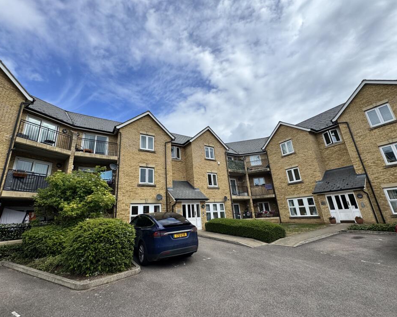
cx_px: 186
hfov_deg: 96.7
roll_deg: +2.8
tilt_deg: +16.6
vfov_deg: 84.0
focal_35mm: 15
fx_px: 176
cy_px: 162
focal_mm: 2.22
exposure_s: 1/2028
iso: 50
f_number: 2.2
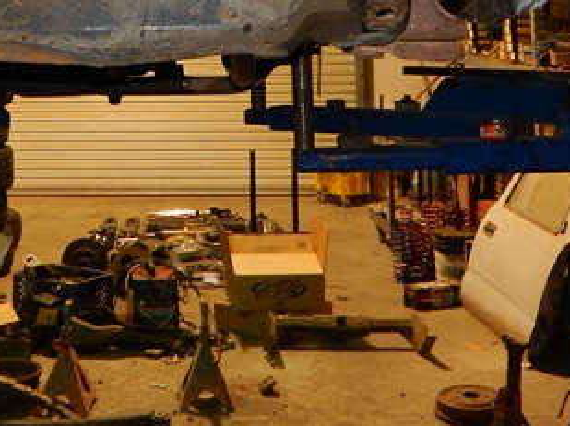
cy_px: -148
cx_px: 140
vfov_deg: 18.5
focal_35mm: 73
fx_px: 1201
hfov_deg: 26.4
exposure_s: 1/30
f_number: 3
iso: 200
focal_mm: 4
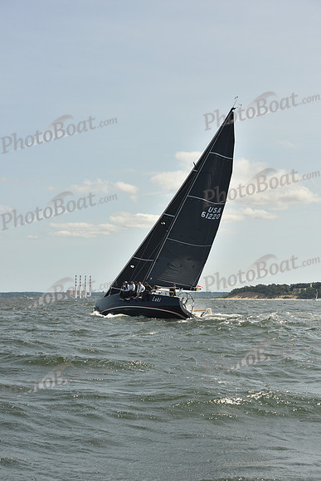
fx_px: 936
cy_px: 240
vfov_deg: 28.8
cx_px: 160
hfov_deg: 19.5
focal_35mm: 70
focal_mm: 70
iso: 250
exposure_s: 1/800
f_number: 9
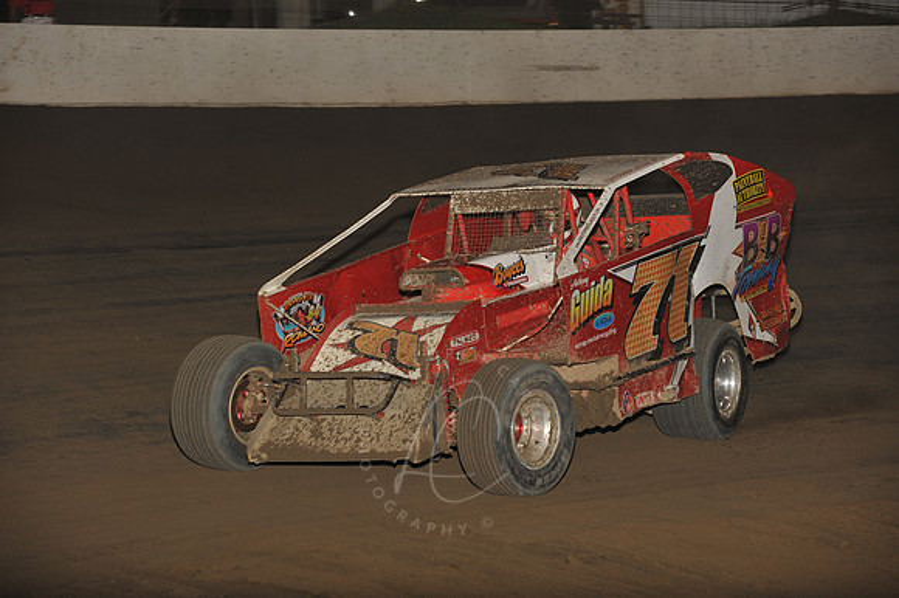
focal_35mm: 135
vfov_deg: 10.1
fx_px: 3369
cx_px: 450
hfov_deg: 15.2
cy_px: 299
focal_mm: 135
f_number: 6.3
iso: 640
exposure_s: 1/320
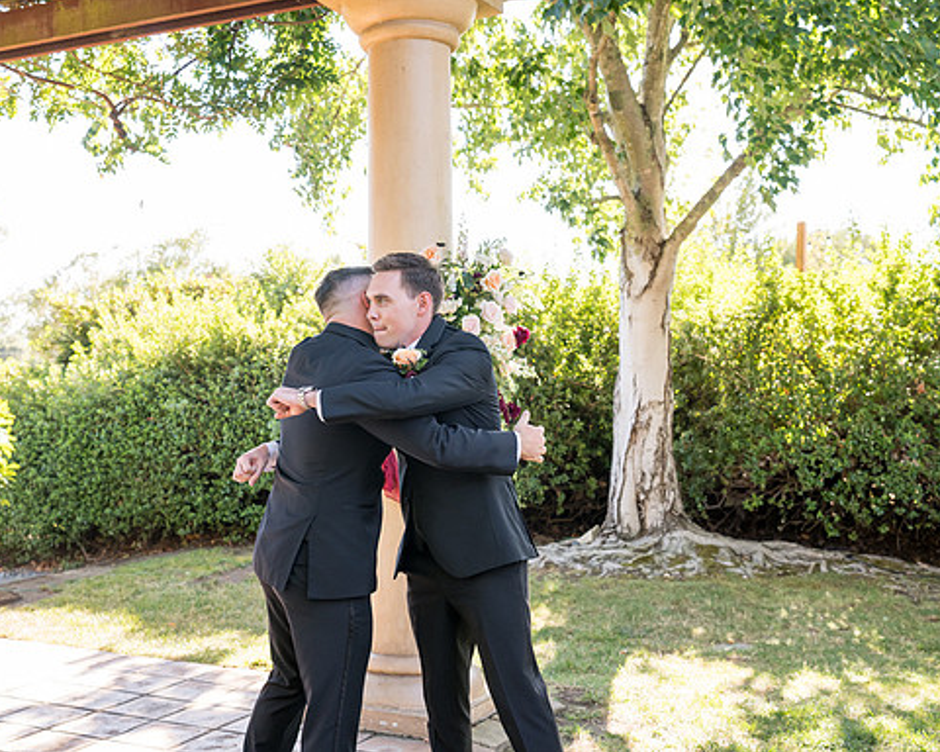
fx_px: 1168
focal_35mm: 42
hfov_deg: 43.8
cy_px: 375
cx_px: 417
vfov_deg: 35.7
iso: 640
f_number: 4
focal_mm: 37
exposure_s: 1/400
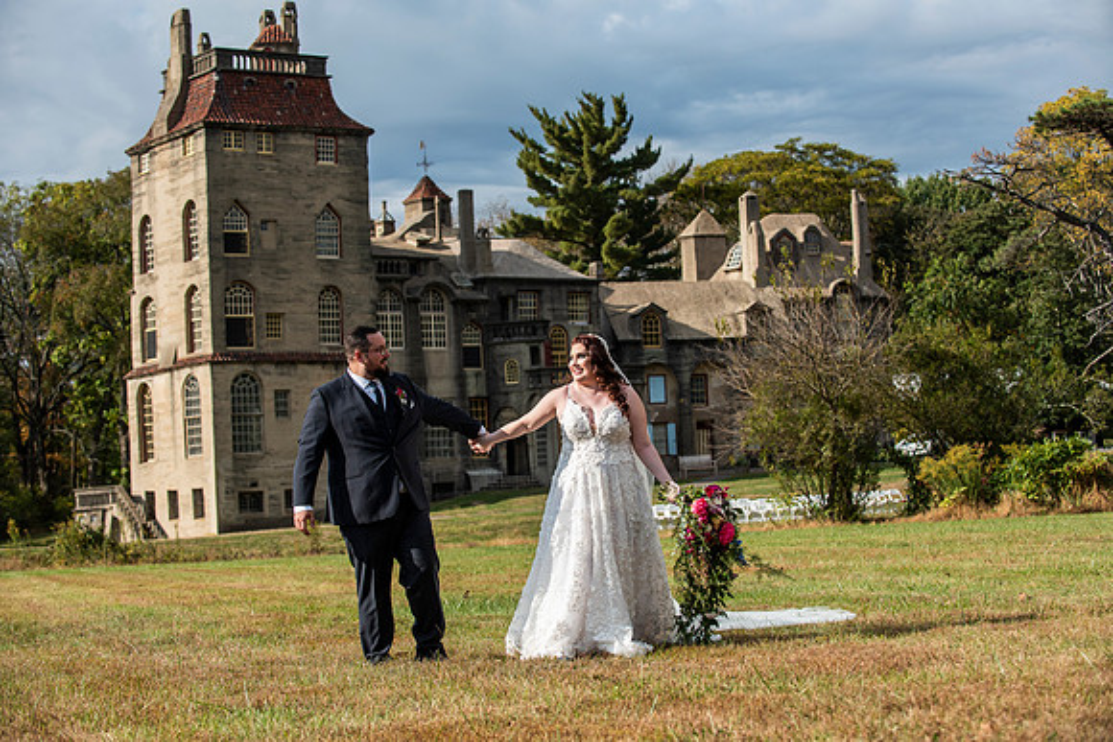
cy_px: 371
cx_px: 556
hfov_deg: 28.8
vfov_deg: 19.5
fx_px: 2165
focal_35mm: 70
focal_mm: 70
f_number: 4.5
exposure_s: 1/2500
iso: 320
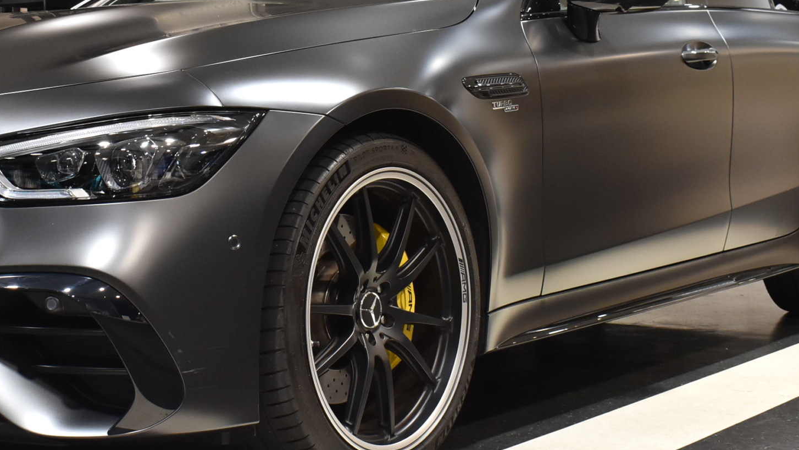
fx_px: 1525
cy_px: 160
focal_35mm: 72
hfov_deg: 29.2
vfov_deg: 16.7
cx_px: 269
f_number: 8
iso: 1000
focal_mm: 26
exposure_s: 1/40
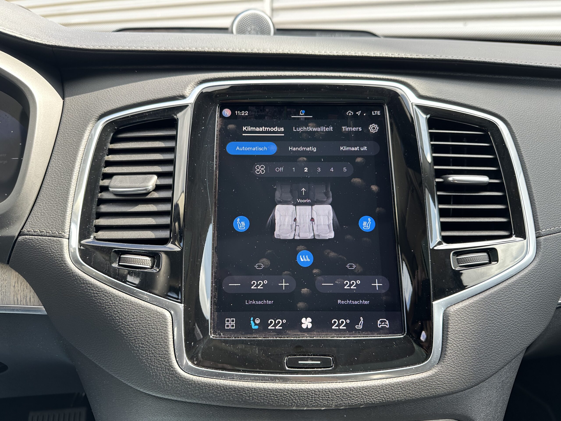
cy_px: 210
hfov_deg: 71.6
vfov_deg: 56.8
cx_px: 280
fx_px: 389
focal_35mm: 24
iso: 100
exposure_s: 1/166
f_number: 1.78
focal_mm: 6.86
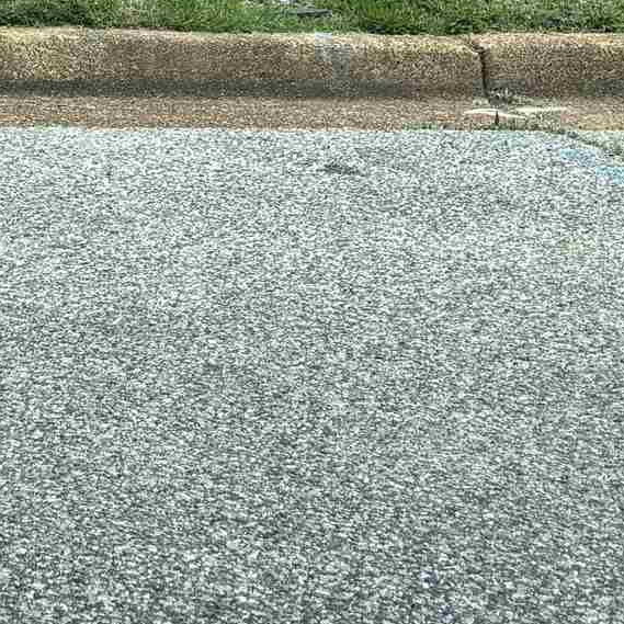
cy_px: -483
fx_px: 2529
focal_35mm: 124
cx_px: -475
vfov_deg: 12.8
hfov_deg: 12.9
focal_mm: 5.96
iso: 50
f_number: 1.6
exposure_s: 1/1845
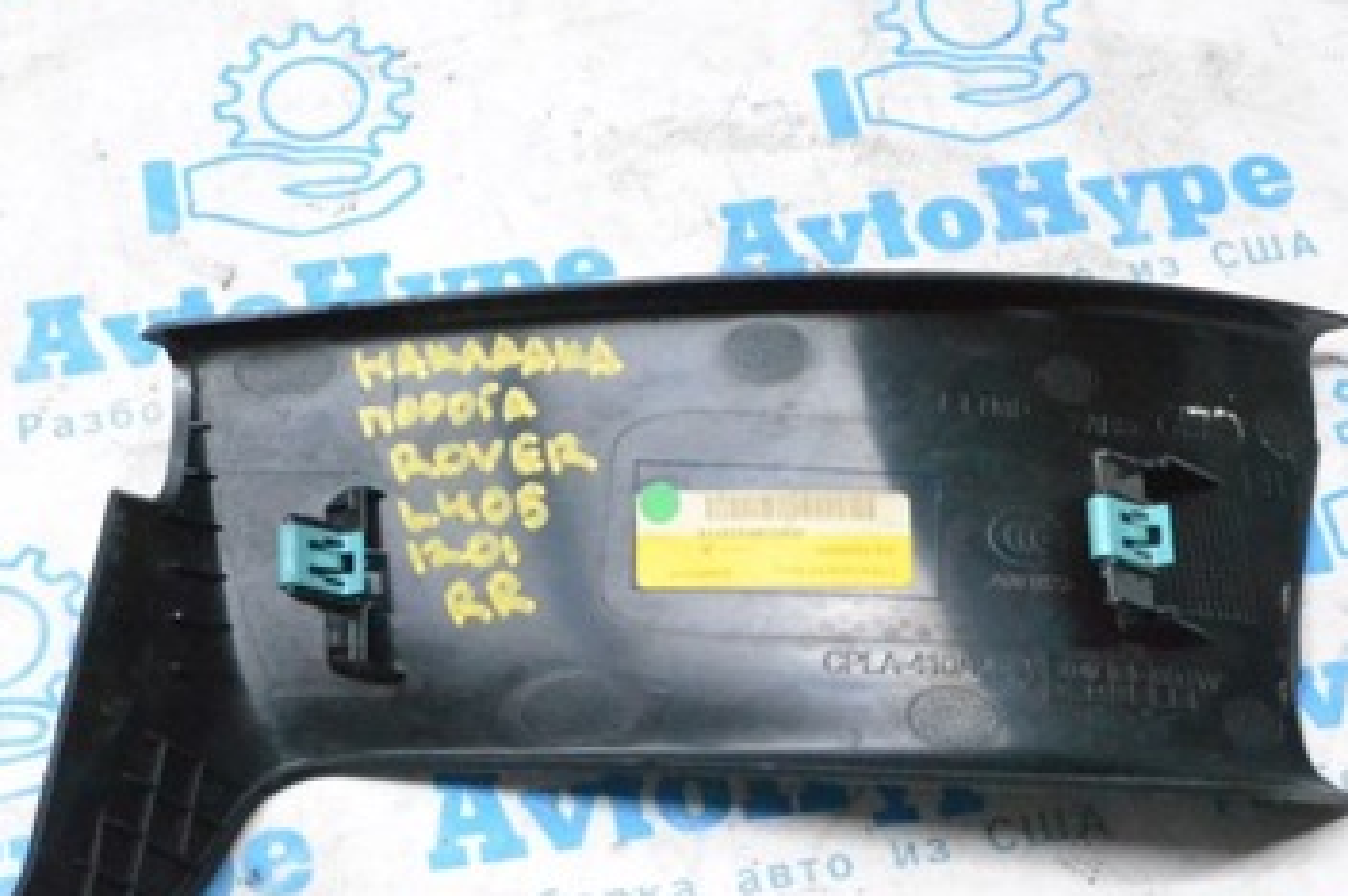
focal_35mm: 71
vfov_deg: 19.0
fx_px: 2656
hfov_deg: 28.4
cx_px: 582
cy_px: 708
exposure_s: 1/125
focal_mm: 26
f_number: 10
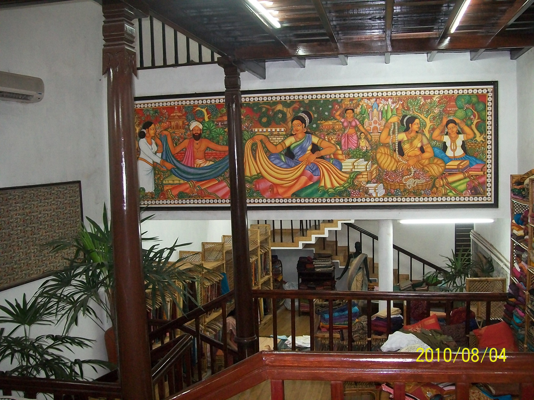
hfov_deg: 51.4
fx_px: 555
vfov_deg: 39.7
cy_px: 200
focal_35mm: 36
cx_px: 267
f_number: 2.7
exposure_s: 1/30
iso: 240
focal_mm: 6
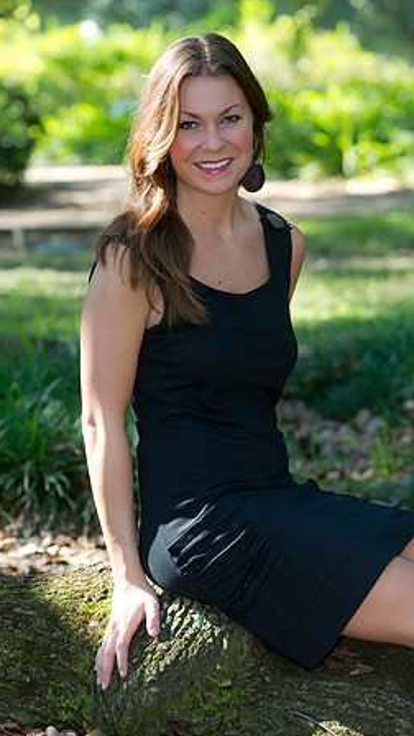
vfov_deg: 13.2
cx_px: 241
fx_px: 3181
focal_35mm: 163
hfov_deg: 7.4
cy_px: 368
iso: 250
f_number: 5
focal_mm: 155
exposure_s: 1/80
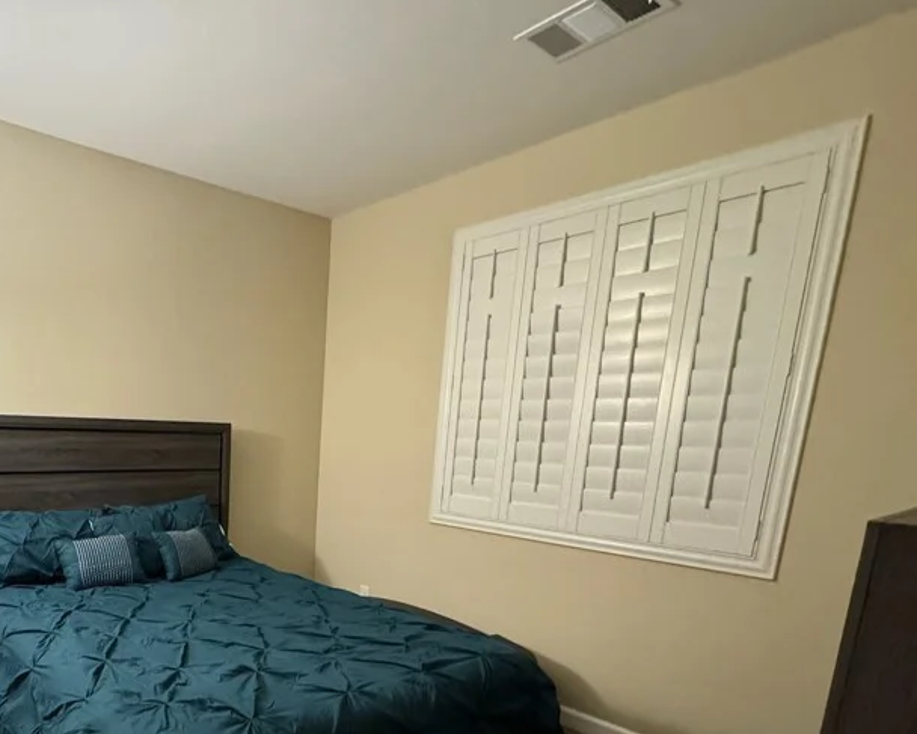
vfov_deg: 57.7
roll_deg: -1.4
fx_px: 625
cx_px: 240
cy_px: 555
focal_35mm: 23
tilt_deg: -11.9
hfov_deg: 68.3
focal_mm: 2.22
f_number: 2.2
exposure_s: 1/60
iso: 1250
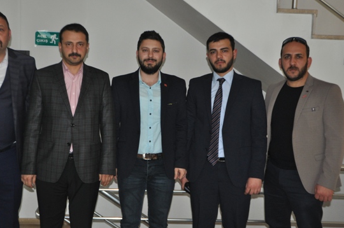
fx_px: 492
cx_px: 147
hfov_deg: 38.4
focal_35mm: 52
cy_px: 120
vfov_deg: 26.1
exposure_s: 1/60
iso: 800
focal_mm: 29
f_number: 3.8
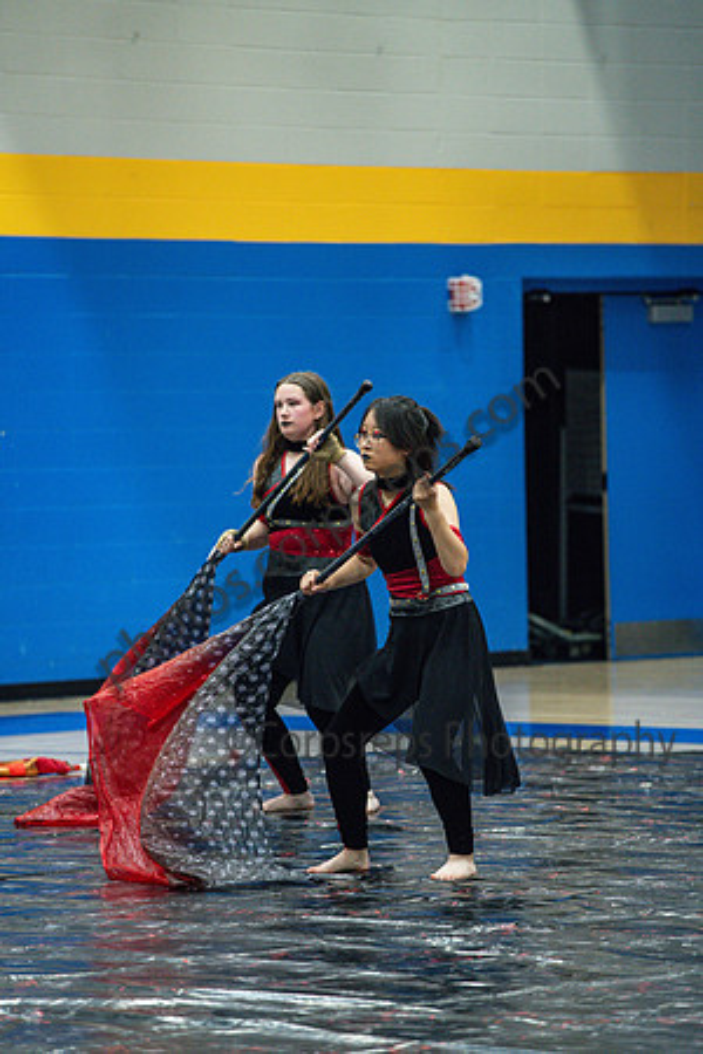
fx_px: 5858
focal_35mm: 200
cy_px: 527
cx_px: 352
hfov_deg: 6.9
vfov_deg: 10.3
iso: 6400
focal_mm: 200
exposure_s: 1/500
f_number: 4
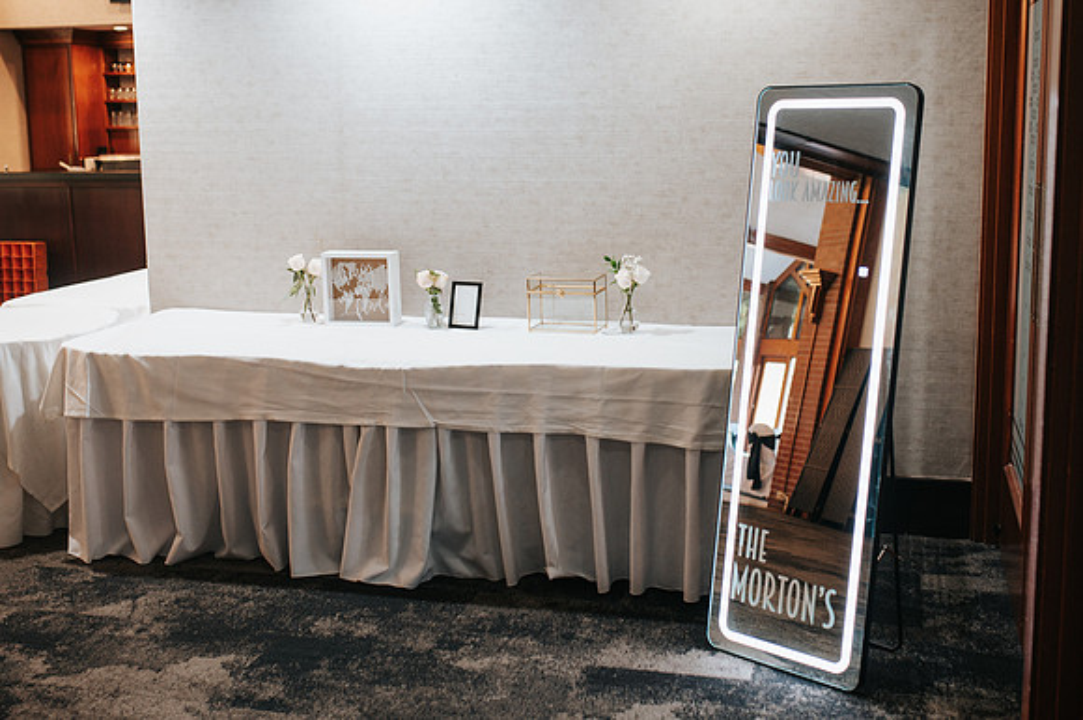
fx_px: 1312
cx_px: 564
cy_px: 307
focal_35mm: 44
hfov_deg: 44.8
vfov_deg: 30.7
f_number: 2.8
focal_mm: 35
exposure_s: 1/50
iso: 640
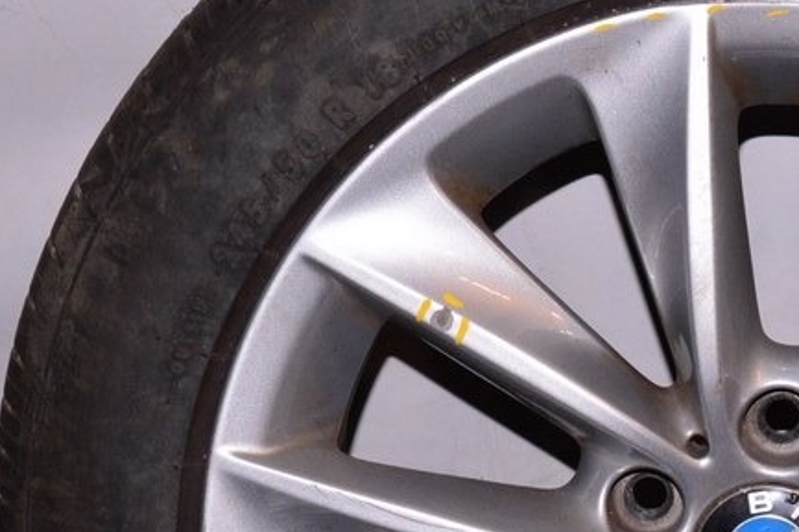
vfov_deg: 10.9
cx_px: 849
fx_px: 2754
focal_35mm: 124
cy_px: 548
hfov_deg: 16.1
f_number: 8
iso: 1600
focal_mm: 35
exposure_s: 1/200
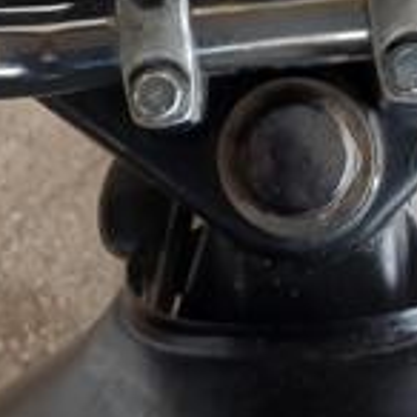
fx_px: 1322
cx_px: 189
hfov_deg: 17.9
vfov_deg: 16.7
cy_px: -160
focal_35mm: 97
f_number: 1.8
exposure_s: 1/100
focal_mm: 4.65
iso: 64
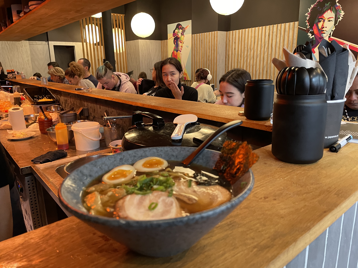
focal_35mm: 26
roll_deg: +1.8
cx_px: 179
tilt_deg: -12.7
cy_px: 134
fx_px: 269
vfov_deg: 53.1
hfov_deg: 67.3
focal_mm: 4.2
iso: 320
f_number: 1.6
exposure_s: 1/50
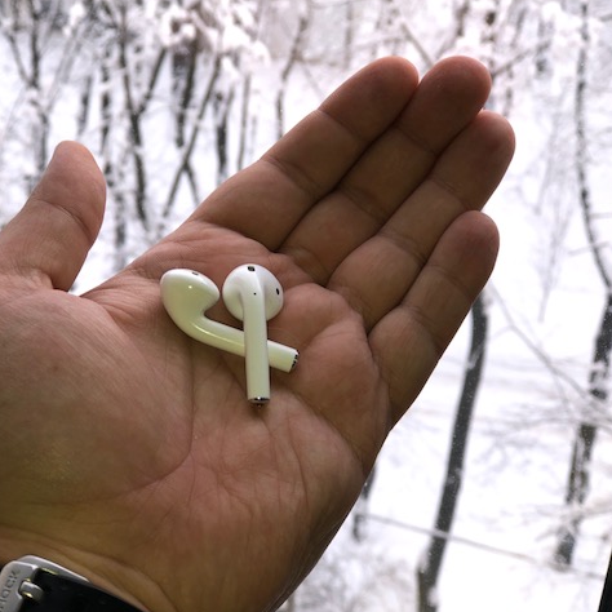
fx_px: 1360
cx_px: 217
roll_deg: -2.4
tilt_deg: -32.7
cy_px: 306
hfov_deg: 25.3
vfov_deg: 25.4
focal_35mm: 68
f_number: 2.8
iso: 20
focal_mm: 6.6
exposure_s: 1/176
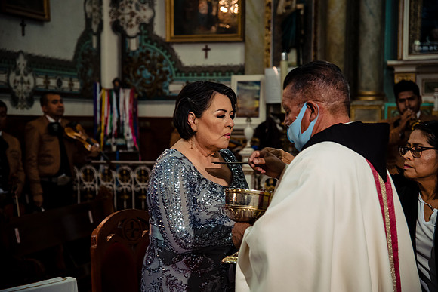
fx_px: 998
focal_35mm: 82
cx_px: 219
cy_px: 146
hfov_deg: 24.8
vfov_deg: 16.7
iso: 2000
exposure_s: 1/100
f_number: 5
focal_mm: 82
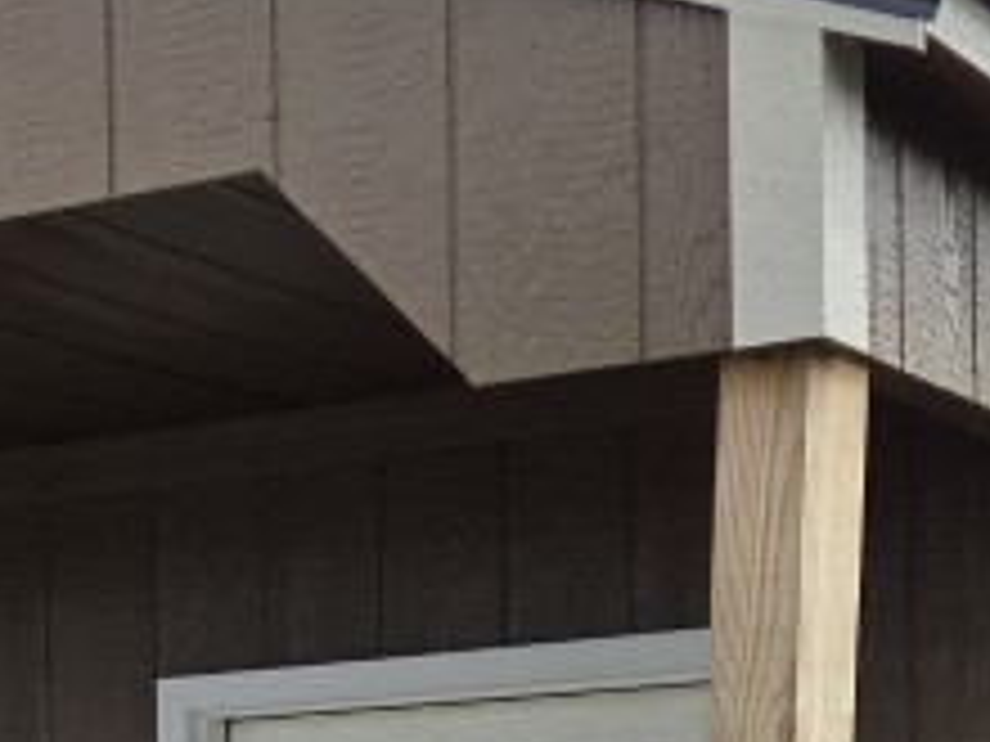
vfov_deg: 13.0
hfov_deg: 18.3
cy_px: 1165
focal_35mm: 107
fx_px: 3060
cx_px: 279
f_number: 1.8
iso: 80
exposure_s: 1/5261
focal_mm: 5.4
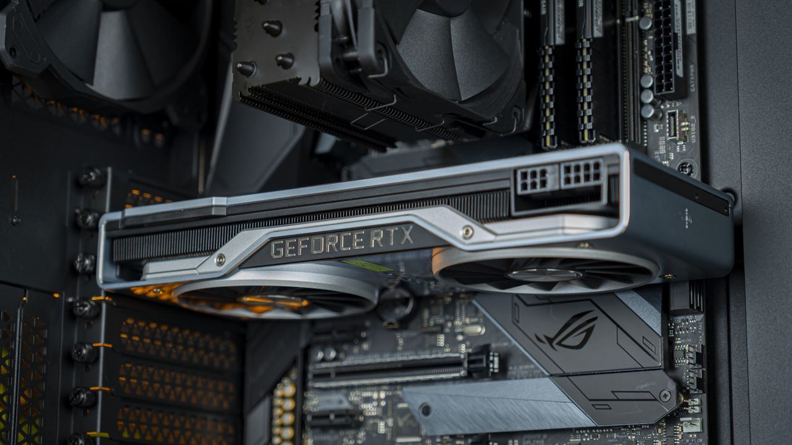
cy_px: 222
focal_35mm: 86
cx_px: 396
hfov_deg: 24.6
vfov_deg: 14.0
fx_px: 1815
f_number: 2.8
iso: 250
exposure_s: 1/20
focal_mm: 55
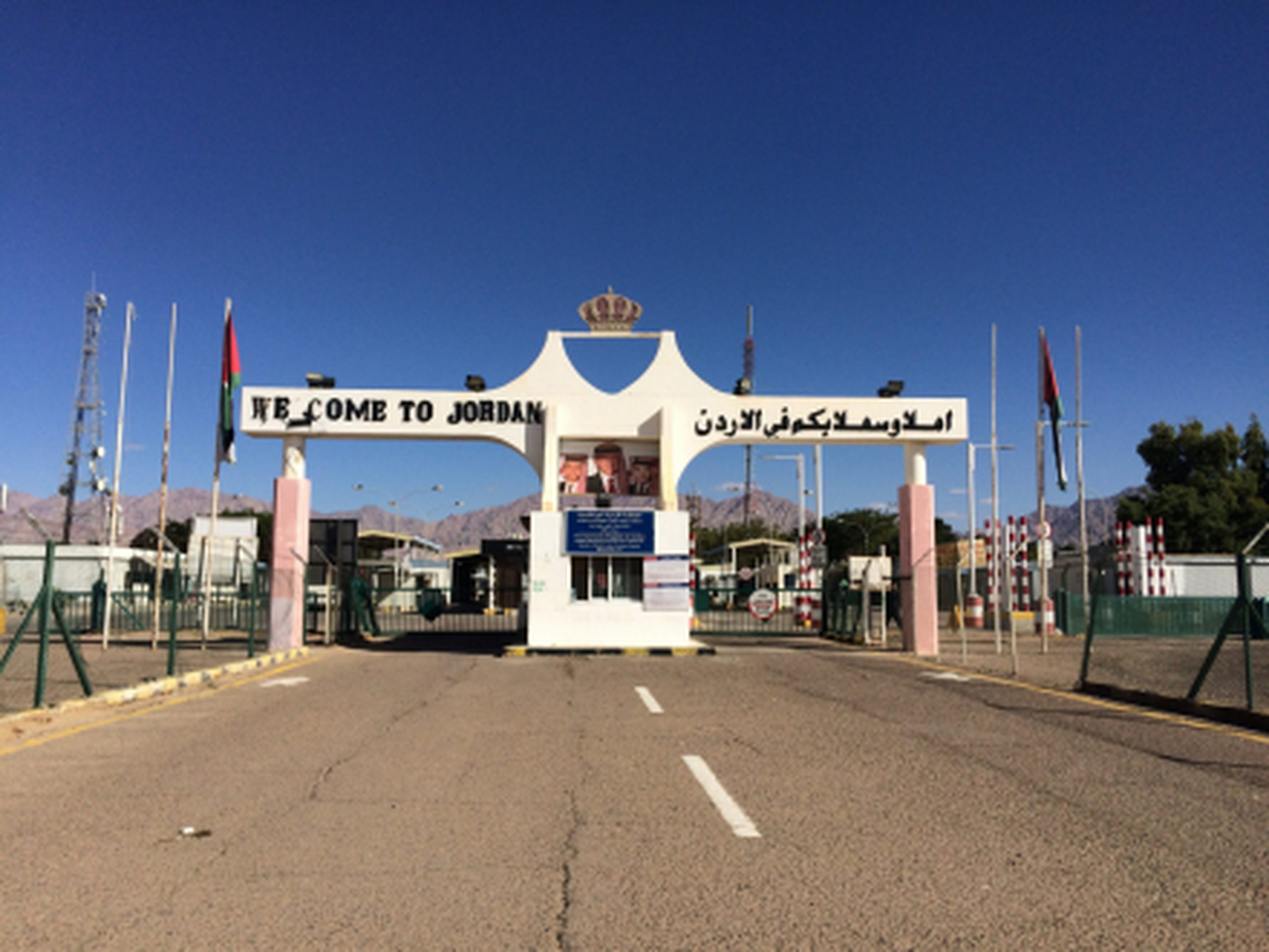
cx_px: 634
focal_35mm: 29
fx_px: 1063
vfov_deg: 48.2
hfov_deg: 61.7
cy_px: 476
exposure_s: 1/5128
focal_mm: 4.15
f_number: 2.2
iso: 32
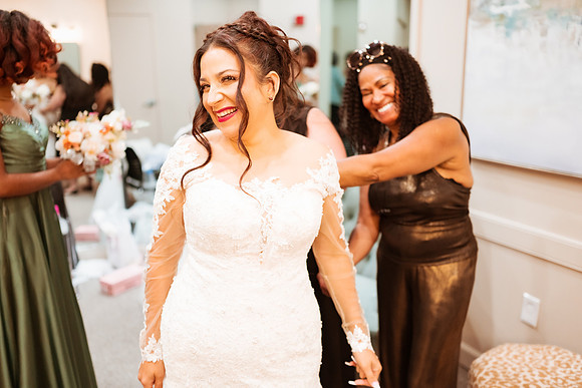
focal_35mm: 35
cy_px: 194
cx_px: 291
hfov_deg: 54.4
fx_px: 566
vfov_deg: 37.9
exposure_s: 1/400
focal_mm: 35
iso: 1250
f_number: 1.8
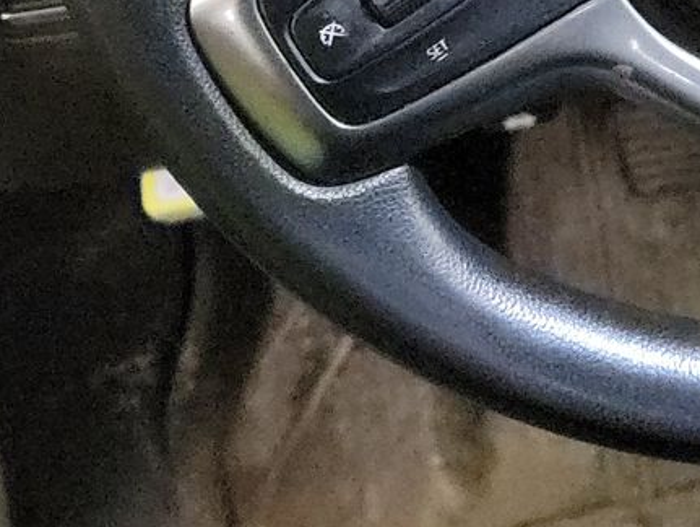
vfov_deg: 15.1
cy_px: -316
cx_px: 845
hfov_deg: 20.5
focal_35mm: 89
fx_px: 1801
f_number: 1.8
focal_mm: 6.7
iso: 5343
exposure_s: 1/59
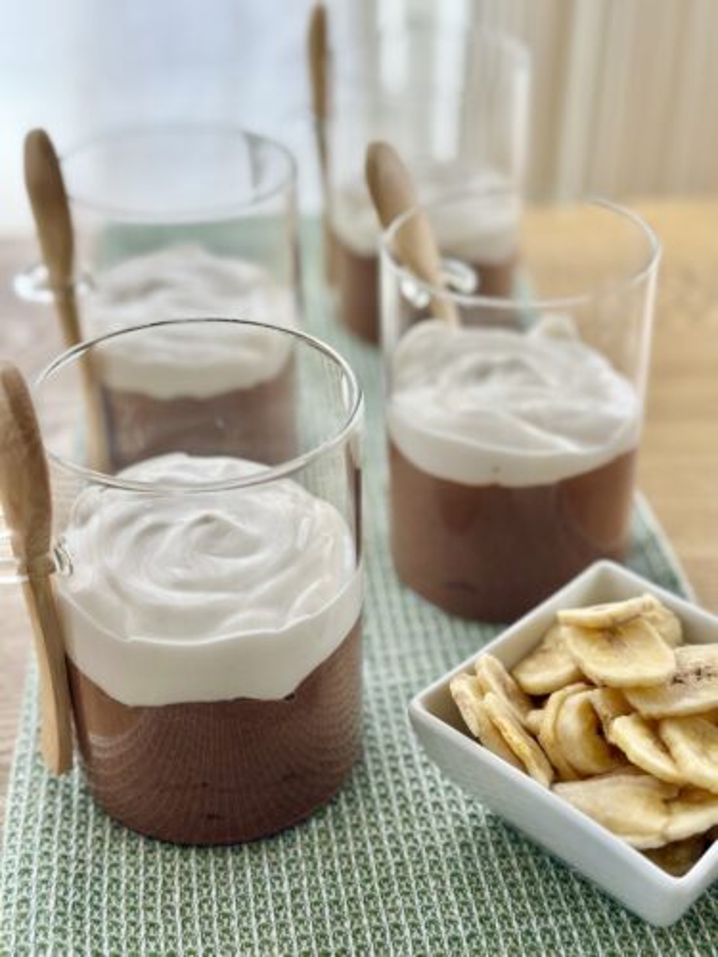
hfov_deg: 30.3
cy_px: 478
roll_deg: -1.0
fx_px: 1327
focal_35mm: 48
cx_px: 359
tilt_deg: -35.2
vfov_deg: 39.7
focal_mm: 6.86
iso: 80
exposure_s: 1/121
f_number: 1.78
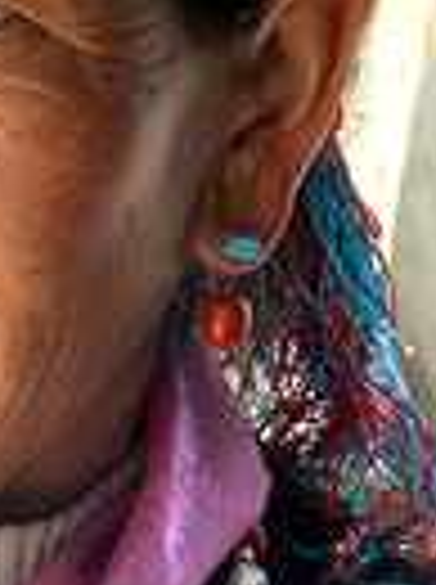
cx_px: -306
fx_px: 10531
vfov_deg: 3.2
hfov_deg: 2.4
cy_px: 508
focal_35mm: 625
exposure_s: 1/147
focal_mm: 32.5
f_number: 4.4
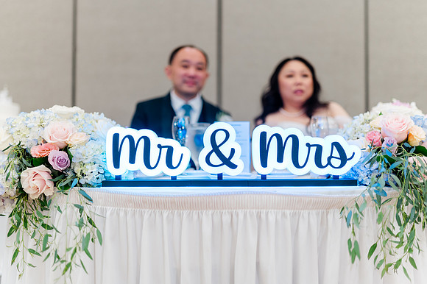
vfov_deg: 37.1
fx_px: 424
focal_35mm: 36
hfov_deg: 53.5
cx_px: 211
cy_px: 142
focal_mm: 35
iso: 500
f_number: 1.4
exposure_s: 1/160
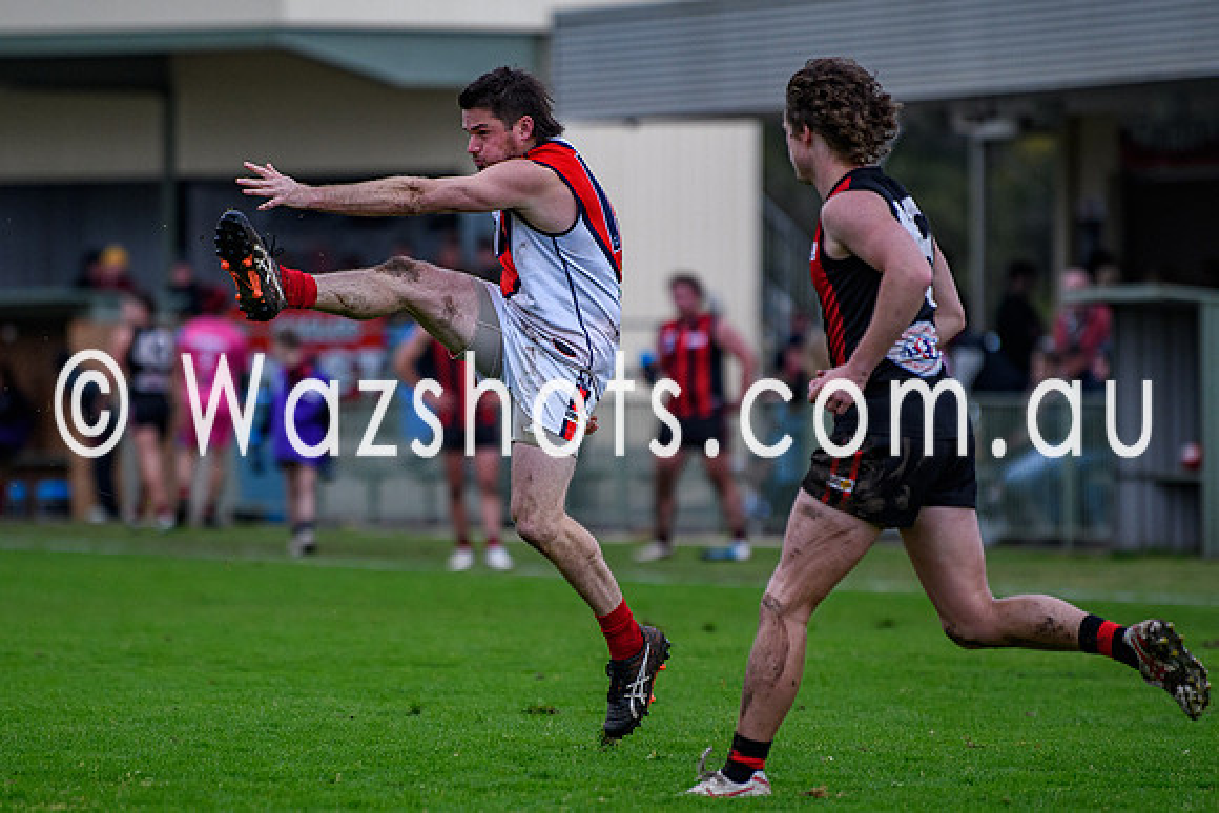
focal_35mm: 403
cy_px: 462
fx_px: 13665
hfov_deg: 5.1
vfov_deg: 3.4
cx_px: 502
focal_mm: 200
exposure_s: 1/4000
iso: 560
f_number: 2.8
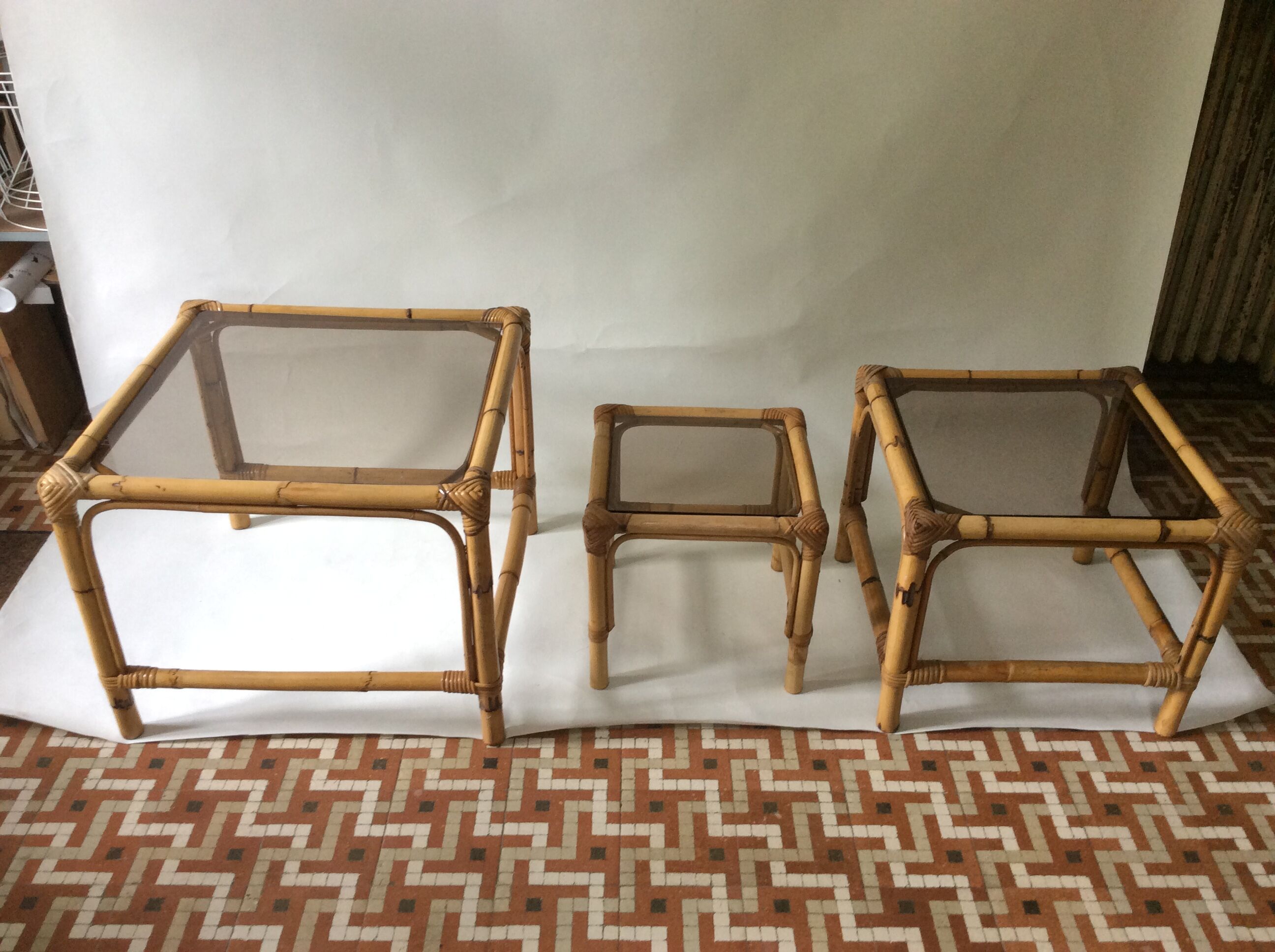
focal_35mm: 32
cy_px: 476
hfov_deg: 56.9
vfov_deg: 44.1
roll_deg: +2.2
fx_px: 1177
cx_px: 638
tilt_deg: -34.9
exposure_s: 1/25
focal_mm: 3.3
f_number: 2.4
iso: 80
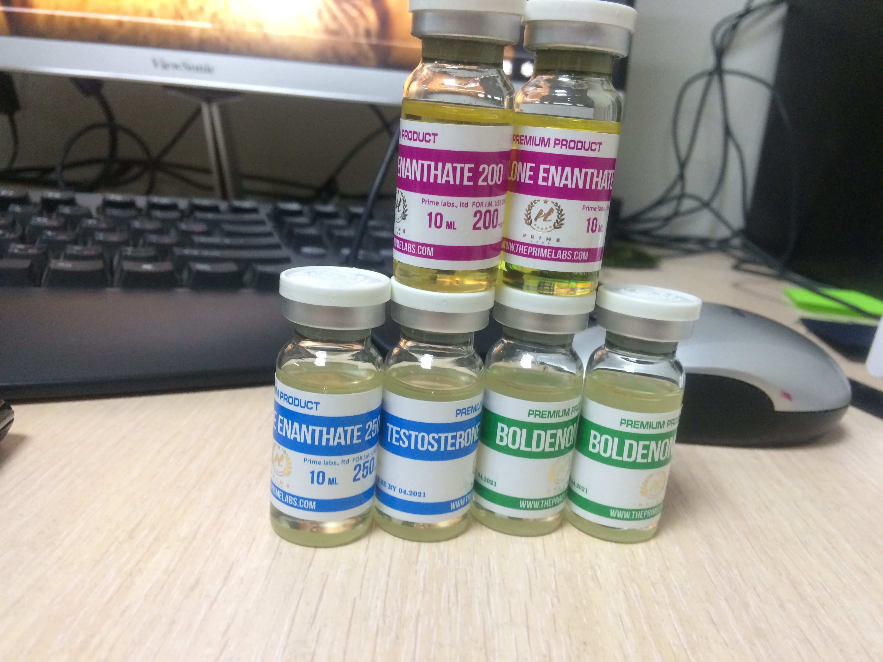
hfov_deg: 61.7
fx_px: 740
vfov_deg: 48.2
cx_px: 442
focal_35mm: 29
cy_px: 331
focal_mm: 4.15
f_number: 2.2
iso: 160
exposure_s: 1/33
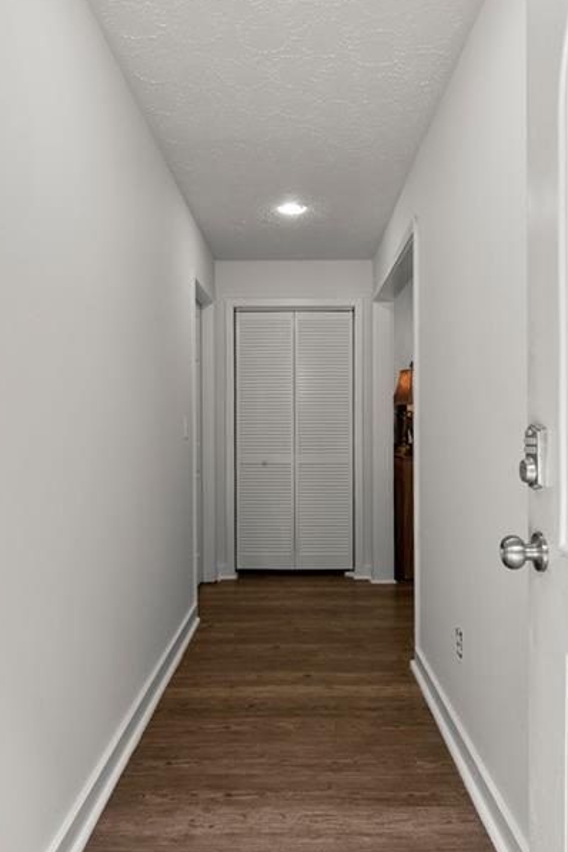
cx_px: 303
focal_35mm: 25
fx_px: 592
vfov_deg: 71.4
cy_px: 432
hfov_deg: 51.2
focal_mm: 14.6
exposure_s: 1/30
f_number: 7.1
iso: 800
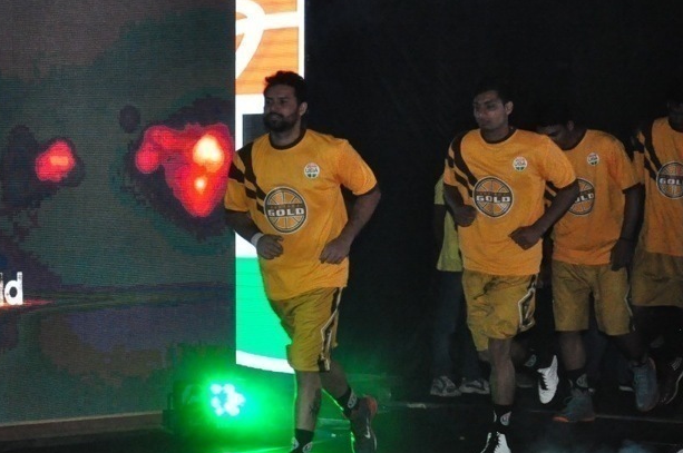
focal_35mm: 141
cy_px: 279
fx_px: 2672
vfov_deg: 9.7
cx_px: 86
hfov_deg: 14.4
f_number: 4.8
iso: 3200
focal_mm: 48
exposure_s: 1/125
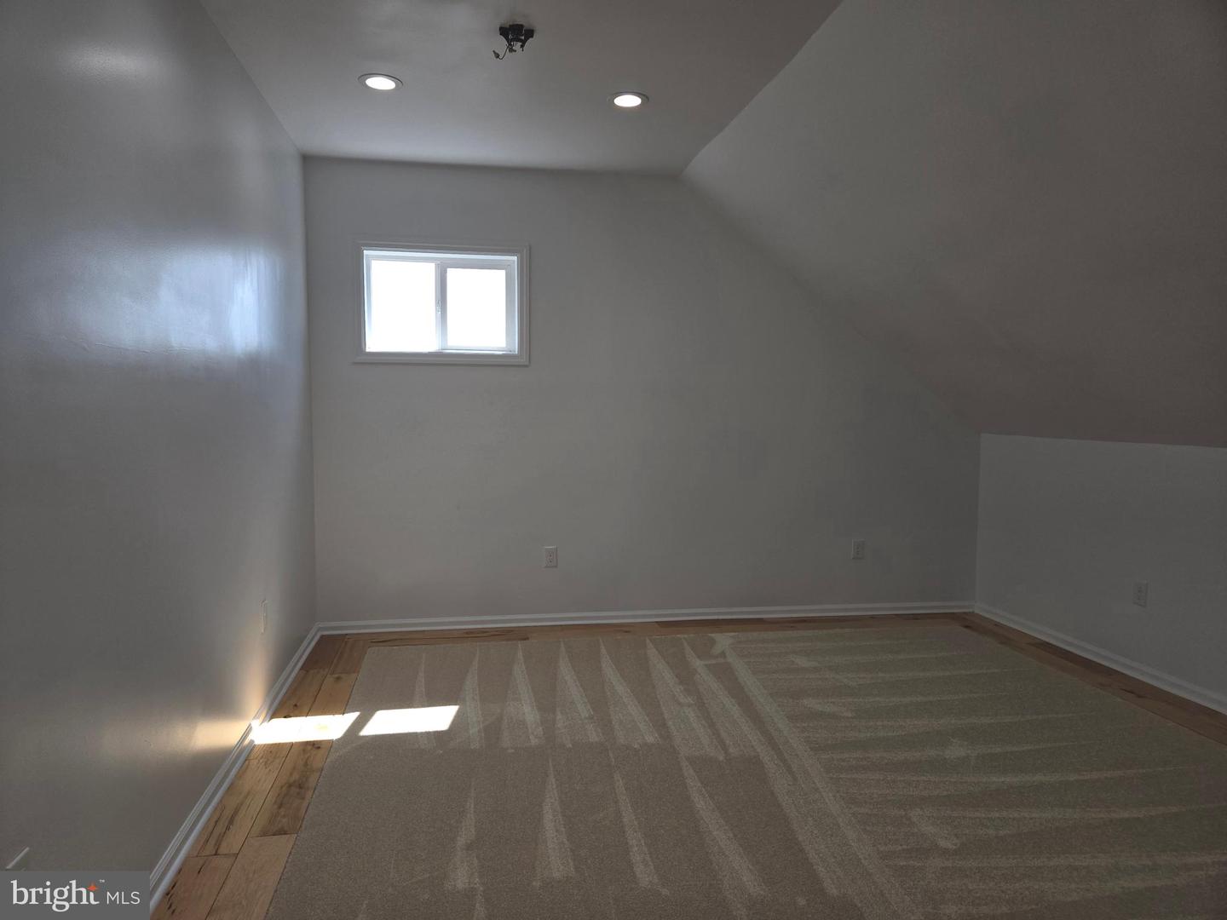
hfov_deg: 73.9
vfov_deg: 58.9
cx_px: 614
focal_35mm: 23
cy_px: 460
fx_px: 815
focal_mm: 5.4
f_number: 1.8
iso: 25
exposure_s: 1/305
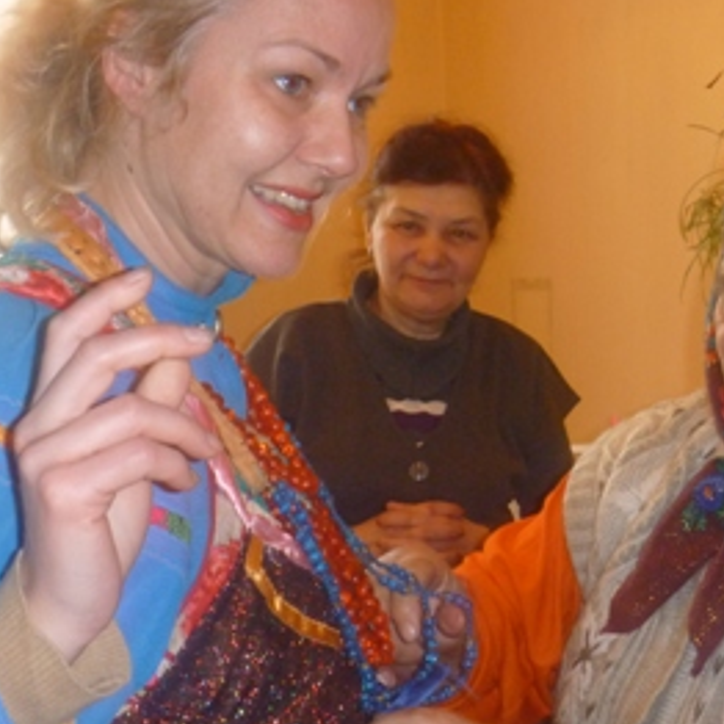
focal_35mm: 63
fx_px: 1491
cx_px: 435
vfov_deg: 27.0
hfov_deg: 27.2
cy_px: 525
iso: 250
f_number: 3.5
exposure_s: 1/30
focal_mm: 6.3
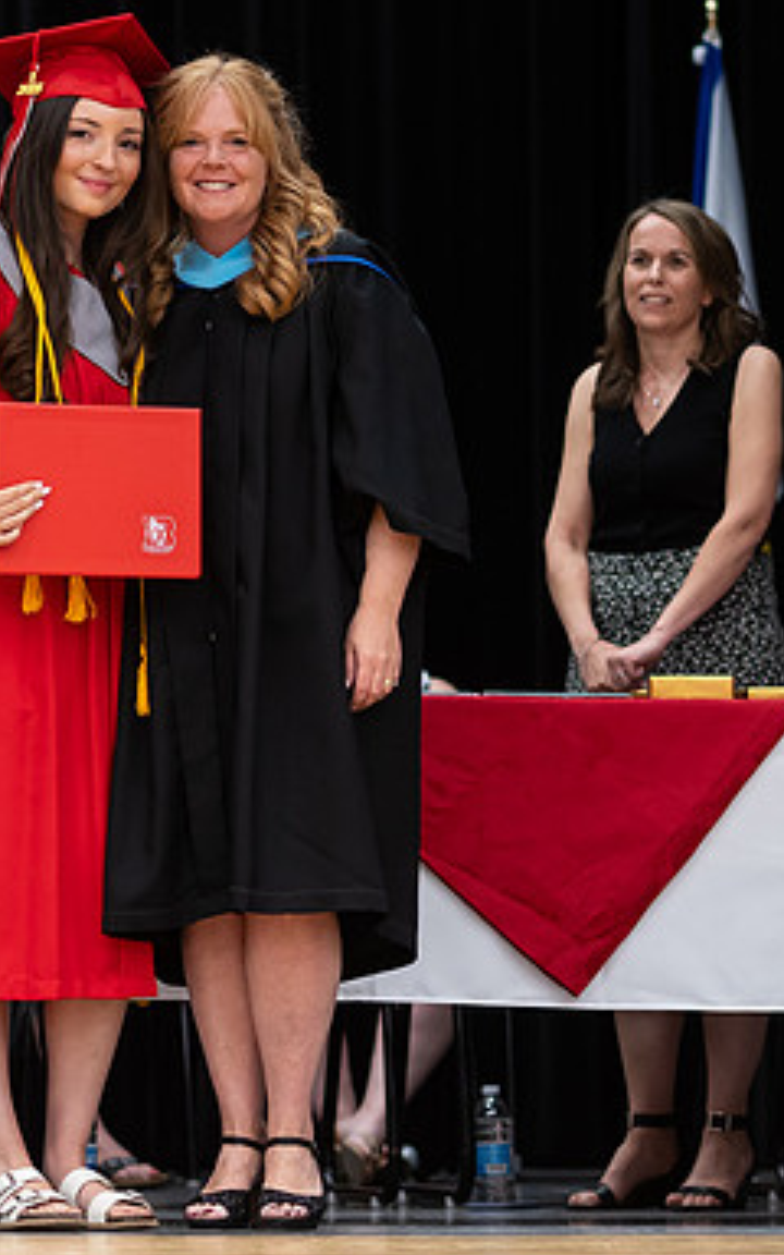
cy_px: 719
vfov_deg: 11.1
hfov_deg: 7.0
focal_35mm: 188
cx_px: 279
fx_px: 6427
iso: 1000
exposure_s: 1/200
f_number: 2.8
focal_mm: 85
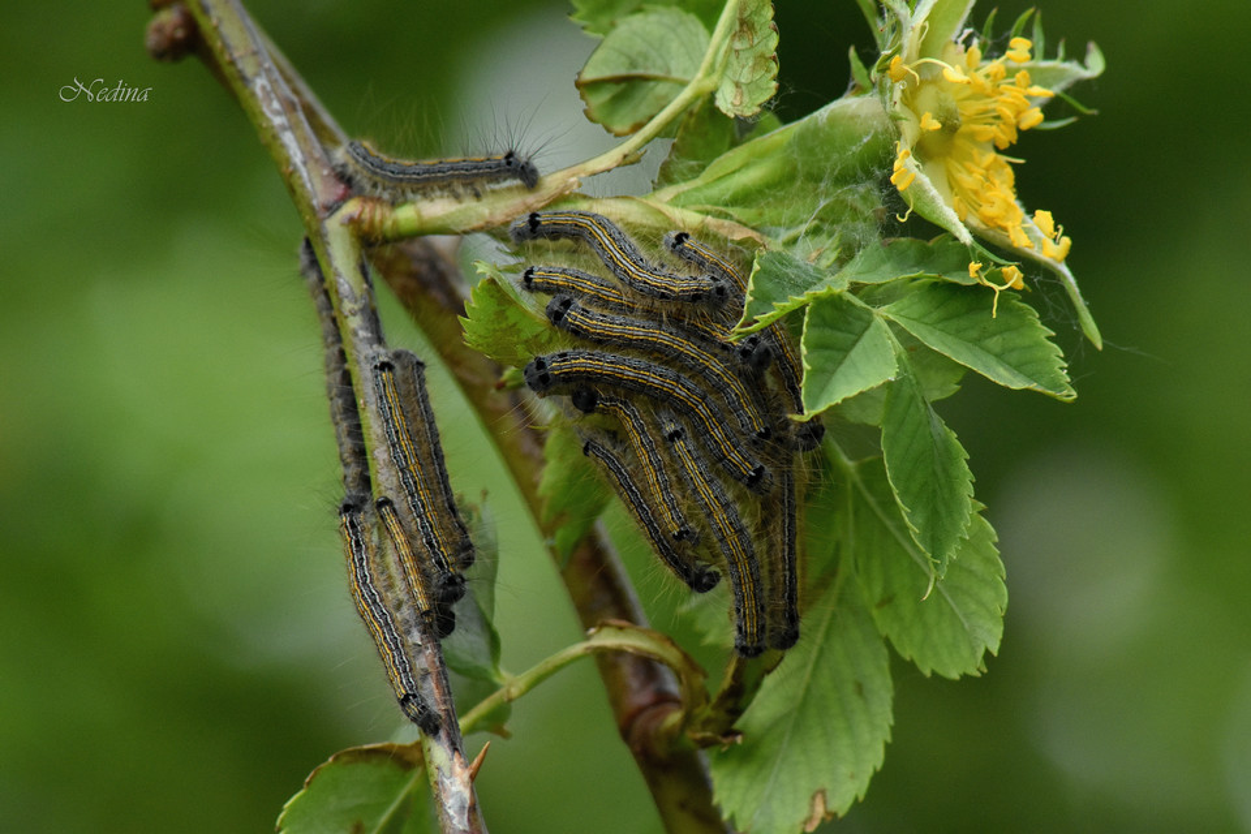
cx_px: 626
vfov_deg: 3.5
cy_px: 417
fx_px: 13551
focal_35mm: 390
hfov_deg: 5.3
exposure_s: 1/200
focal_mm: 260
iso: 2500
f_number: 16
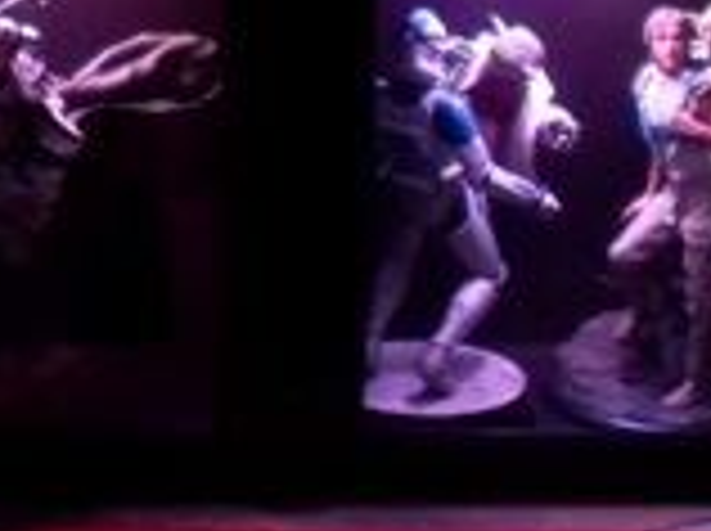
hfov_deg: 12.4
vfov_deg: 9.1
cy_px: -299
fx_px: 3220
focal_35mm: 157
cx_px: -18
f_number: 2.8
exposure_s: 1/4
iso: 200
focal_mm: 6.3
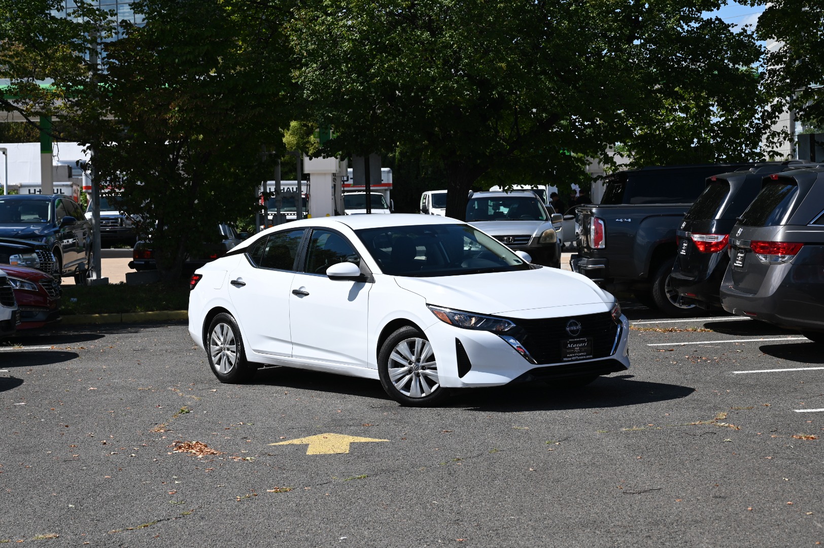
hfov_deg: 28.9
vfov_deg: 19.4
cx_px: 412
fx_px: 1601
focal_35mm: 70
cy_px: 274
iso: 100
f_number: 8
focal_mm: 70
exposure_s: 1/400
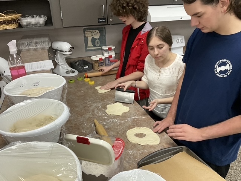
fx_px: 202
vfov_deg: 48.2
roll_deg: +1.1
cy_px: 90
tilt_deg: -25.2
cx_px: 120
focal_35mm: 29
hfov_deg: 61.7
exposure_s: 1/60
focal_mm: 3
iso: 125
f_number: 1.8
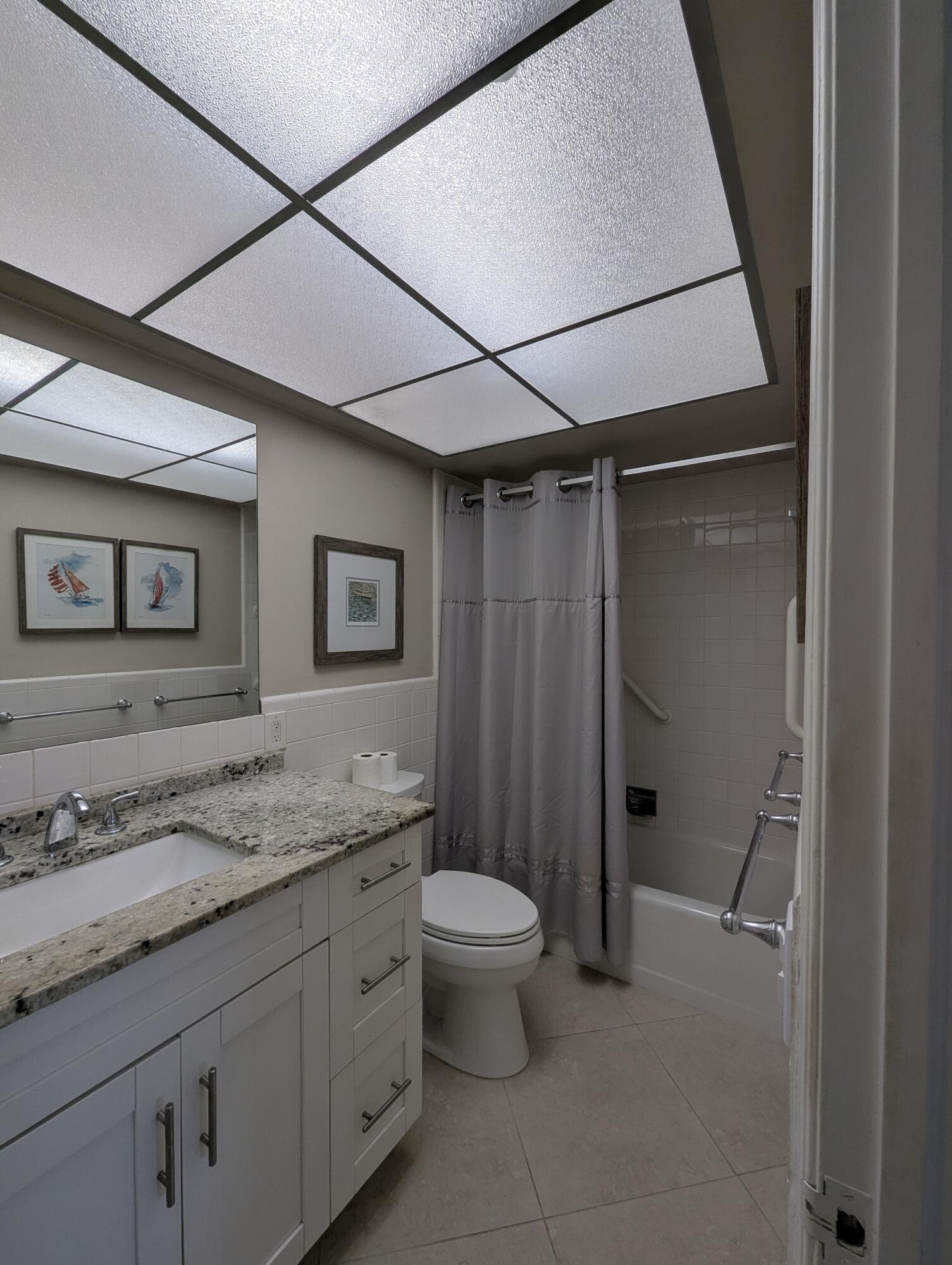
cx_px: 476
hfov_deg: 90.0
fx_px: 476
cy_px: 632
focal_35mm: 13
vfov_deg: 106.1
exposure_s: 1/120
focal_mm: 1.95
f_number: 2.2
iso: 40
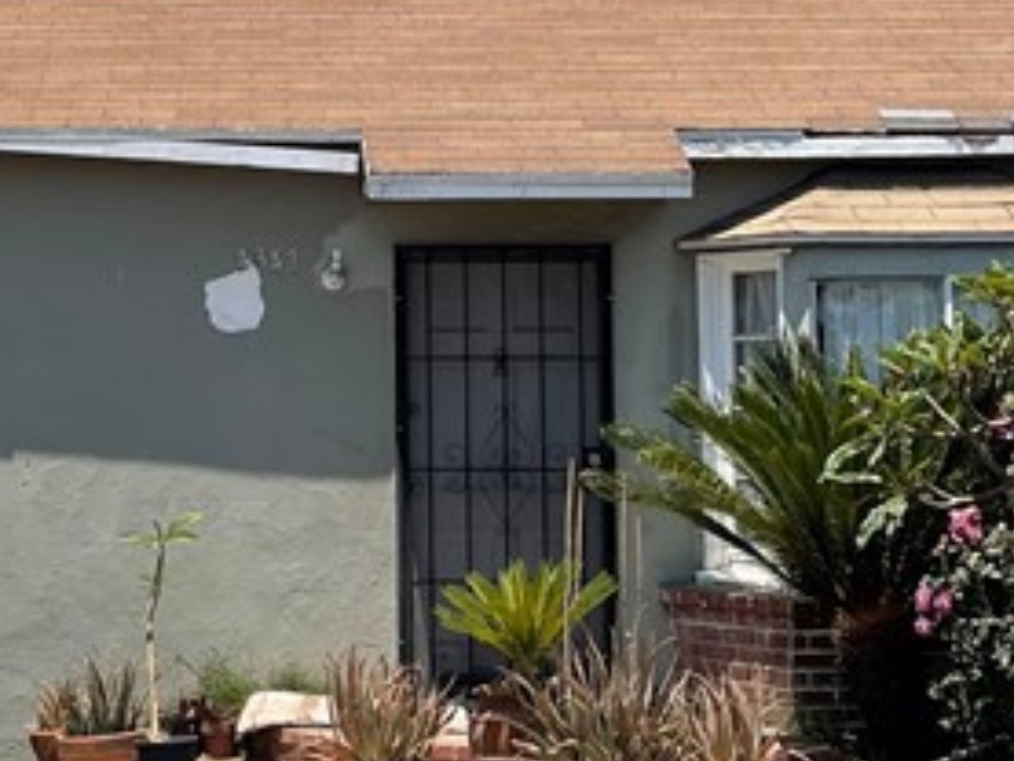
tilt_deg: +4.9
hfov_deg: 20.2
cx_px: 187
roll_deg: -0.1
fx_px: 2813
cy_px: 201
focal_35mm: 96
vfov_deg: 15.4
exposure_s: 1/2857
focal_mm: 5.1
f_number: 1.6
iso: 32
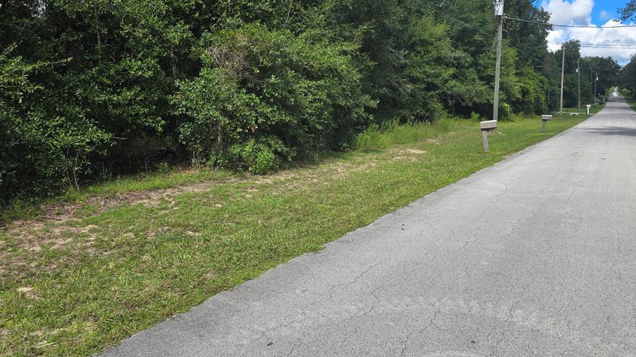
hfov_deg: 71.9
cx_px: 319
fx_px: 438
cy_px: 118
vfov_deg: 43.7
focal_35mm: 26
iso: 12
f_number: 1.7
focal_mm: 6.3
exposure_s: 1/449
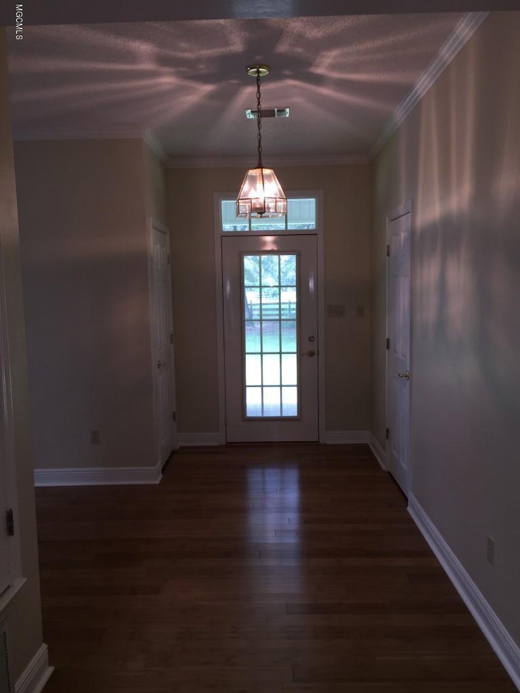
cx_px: 260
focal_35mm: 29
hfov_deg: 48.2
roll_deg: +0.8
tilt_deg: -6.8
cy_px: 346
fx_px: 581
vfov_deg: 61.7
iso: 32
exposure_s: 1/36
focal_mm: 4.15
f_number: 2.2
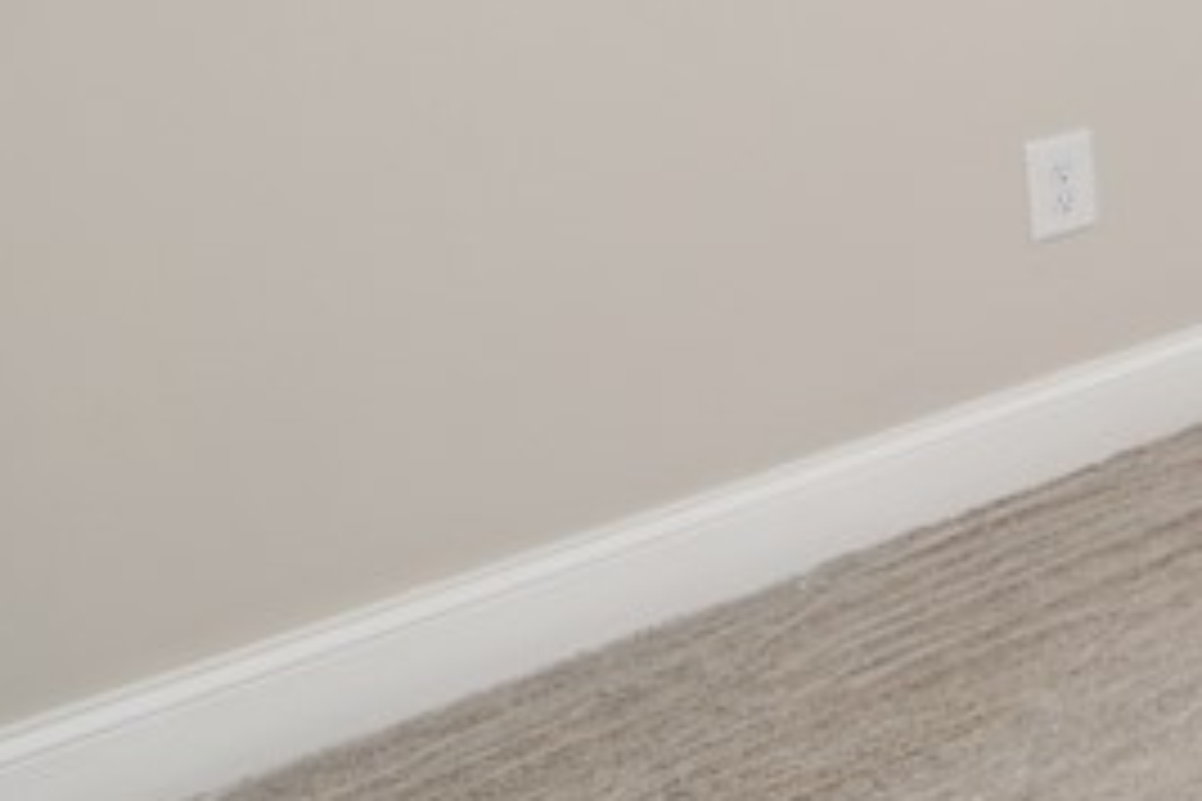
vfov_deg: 20.9
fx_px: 2037
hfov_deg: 20.4
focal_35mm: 61
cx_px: 2278
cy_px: -144
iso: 140
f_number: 5.6
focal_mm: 10
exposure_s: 1/125
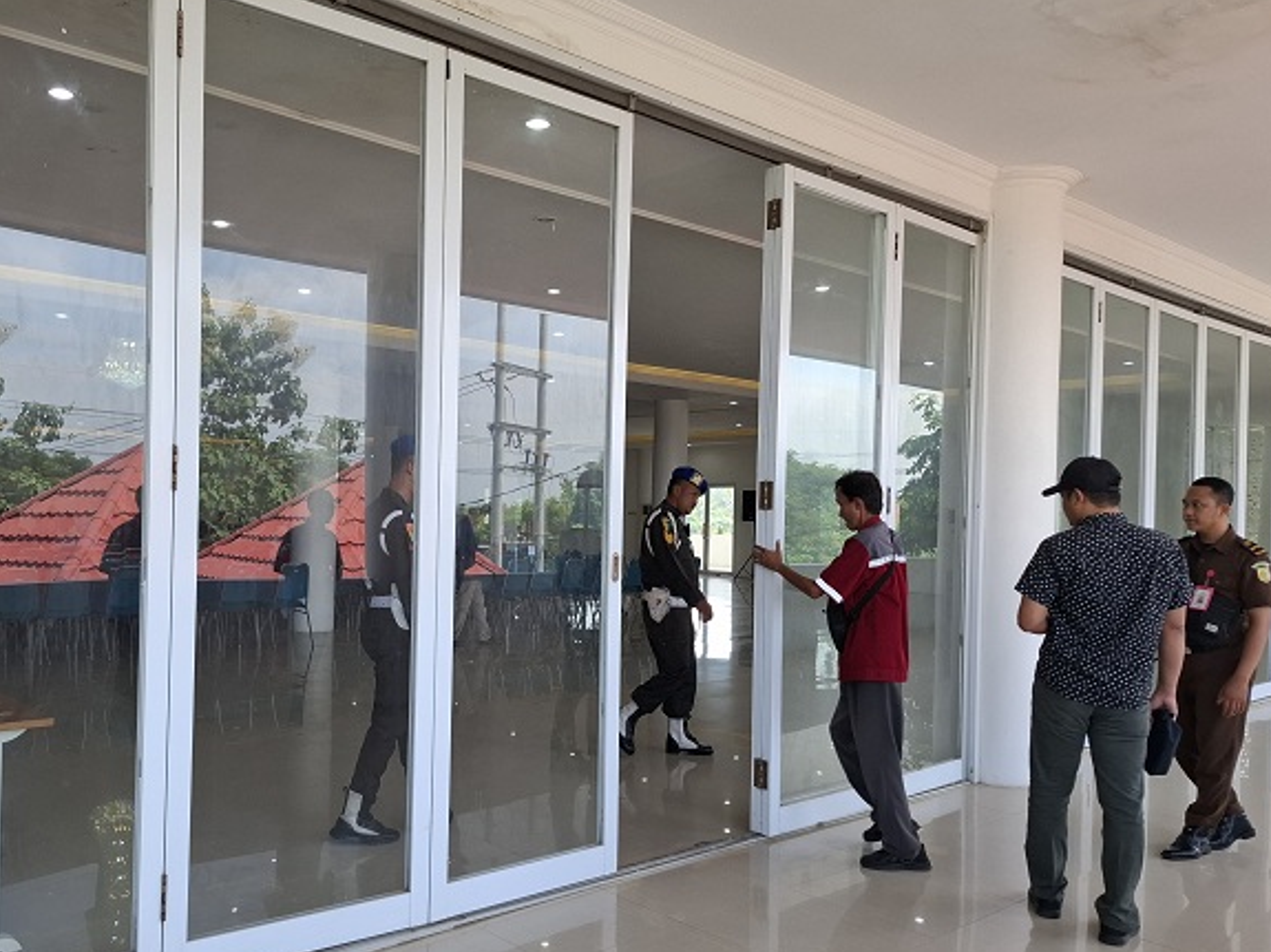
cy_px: 520
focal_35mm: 28
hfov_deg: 63.0
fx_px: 1028
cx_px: 522
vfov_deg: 49.7
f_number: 1.8
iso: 50
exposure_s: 1/183
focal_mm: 5.54
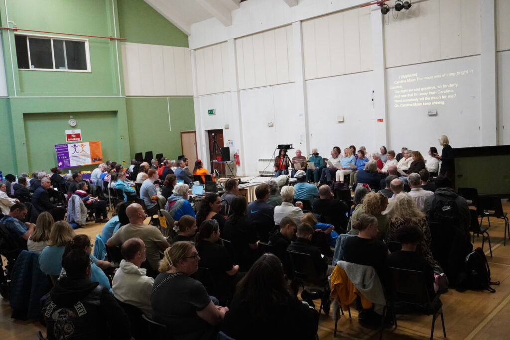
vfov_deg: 41.7
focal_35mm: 32
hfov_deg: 59.5
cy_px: 170
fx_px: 446
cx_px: 255
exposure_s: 1/160
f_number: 4
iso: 5000
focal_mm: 21
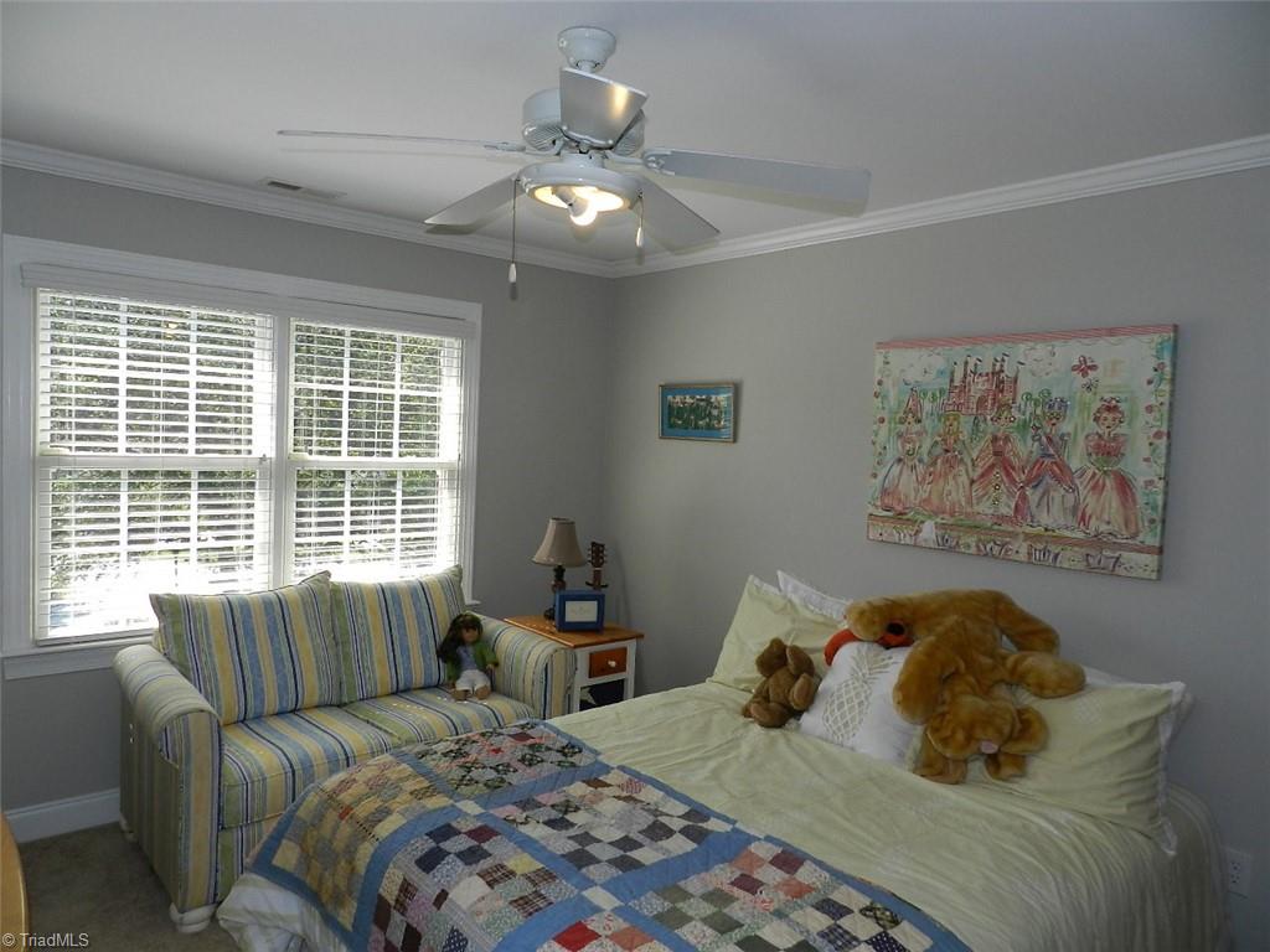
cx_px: 635
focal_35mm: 23
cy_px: 476
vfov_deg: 58.9
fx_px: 844
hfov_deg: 73.9
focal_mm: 4
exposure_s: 1/320
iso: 160
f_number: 3.4
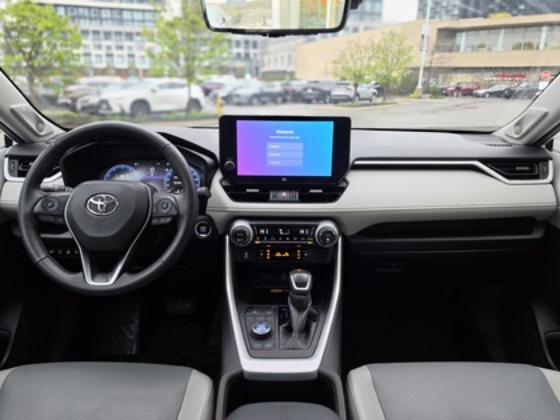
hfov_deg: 73.9
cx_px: 280
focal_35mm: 23
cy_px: 210
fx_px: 372
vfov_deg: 58.9
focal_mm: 6.5
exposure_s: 1/180
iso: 100
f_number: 1.4
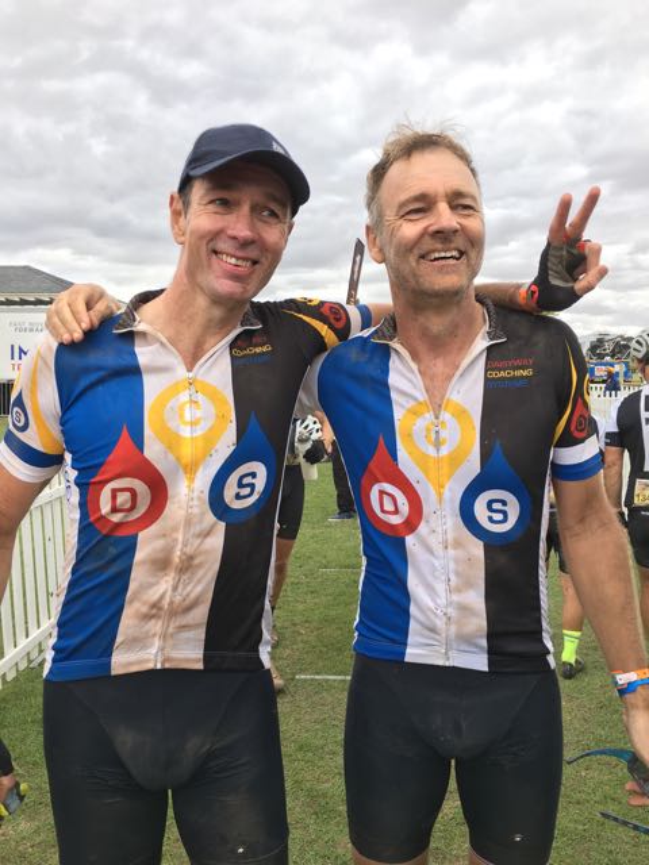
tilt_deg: -4.7
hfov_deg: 48.2
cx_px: 324
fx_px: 725
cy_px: 432
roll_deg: +1.5
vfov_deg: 61.7
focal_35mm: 29
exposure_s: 1/437
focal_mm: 4.15
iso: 25
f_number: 2.2
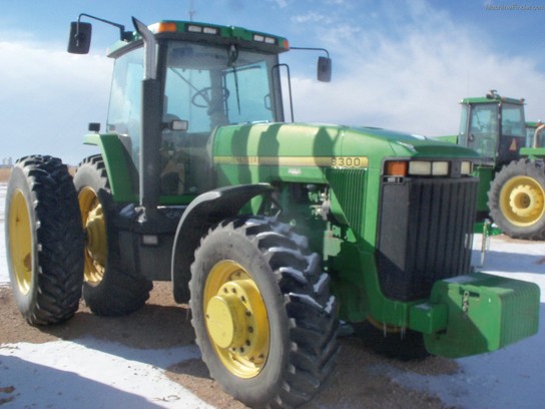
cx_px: 272
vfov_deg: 40.7
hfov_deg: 52.6
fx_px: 551
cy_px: 204
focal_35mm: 35
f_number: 5.5
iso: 160
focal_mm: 6.3
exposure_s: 1/500
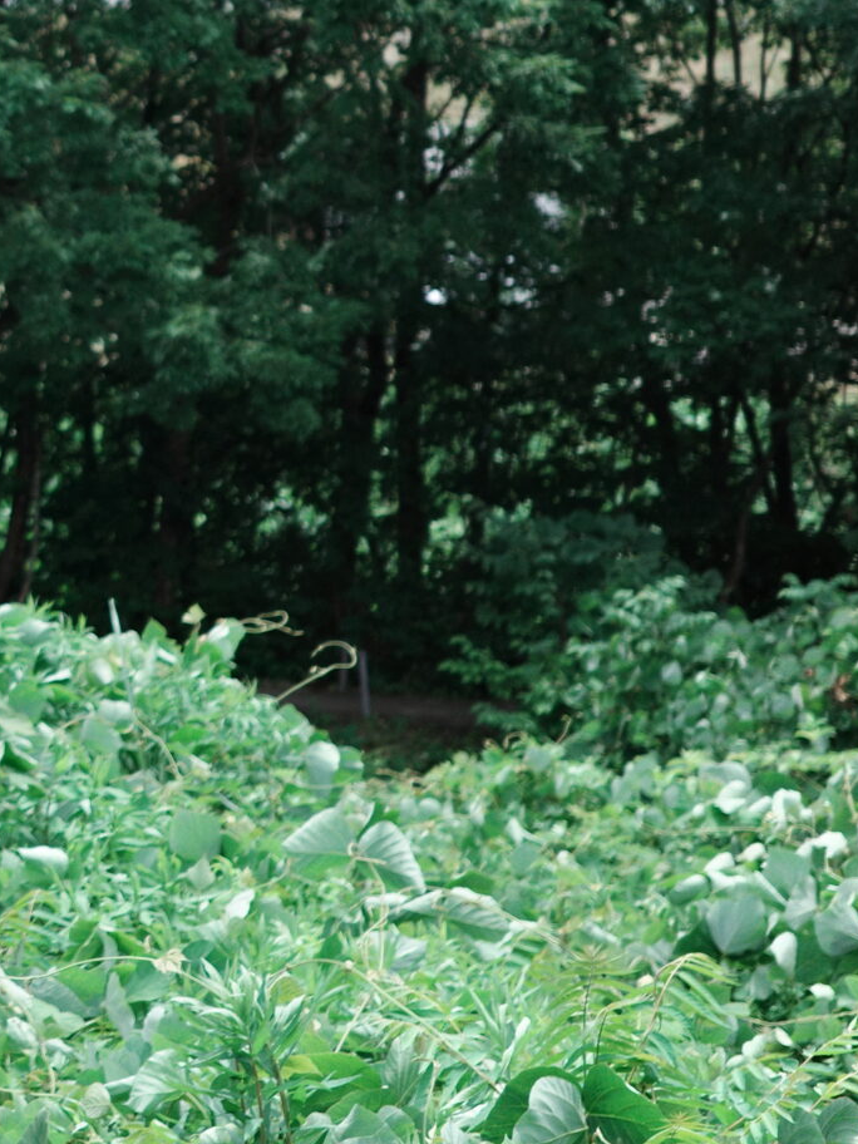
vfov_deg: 18.1
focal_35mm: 108
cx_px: -493
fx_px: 3569
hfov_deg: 12.9
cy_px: 268
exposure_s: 1/1000
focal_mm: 26
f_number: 2.8
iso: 200
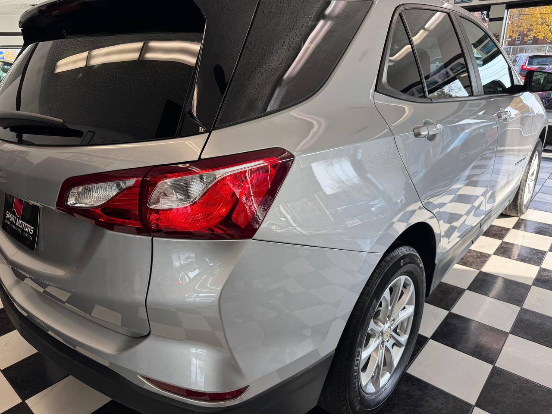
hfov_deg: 71.6
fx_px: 383
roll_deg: +1.5
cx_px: 276
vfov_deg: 56.8
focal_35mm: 24
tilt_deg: -21.1
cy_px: 207
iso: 80
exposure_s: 1/333
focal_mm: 6.76
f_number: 1.78
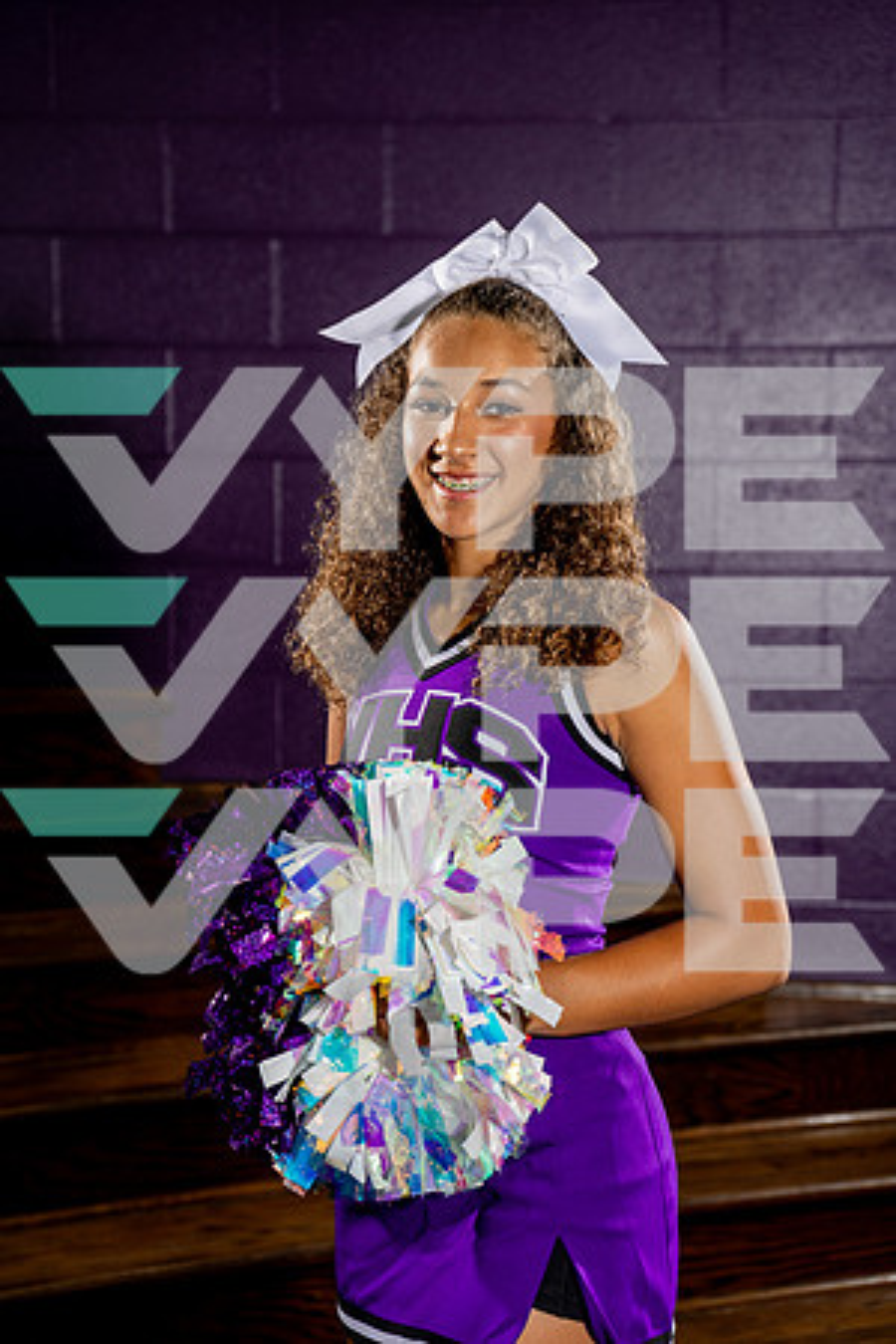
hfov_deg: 19.5
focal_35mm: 70
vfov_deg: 28.8
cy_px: 672
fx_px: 2613
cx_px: 448
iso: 250
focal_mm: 70
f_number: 4
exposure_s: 1/250
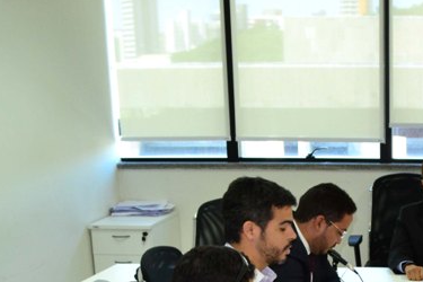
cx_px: 431
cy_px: 369
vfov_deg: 17.7
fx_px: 846
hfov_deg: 26.5
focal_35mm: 72
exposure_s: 1/50
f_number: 5
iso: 800
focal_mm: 18
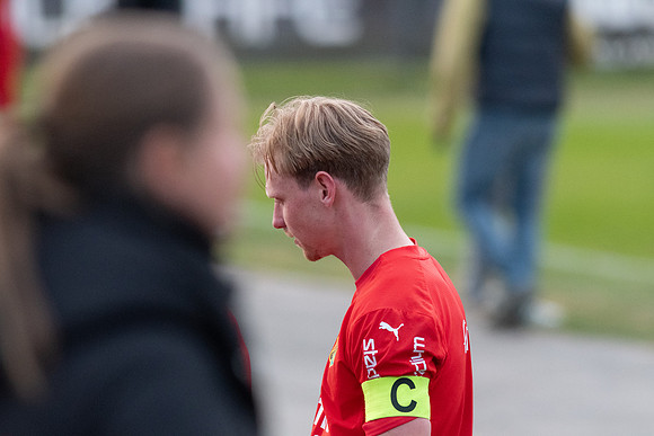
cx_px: 327
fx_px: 8177
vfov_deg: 3.1
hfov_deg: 4.6
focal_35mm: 450
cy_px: 218
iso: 4000
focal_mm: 300
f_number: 4
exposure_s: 1/1250
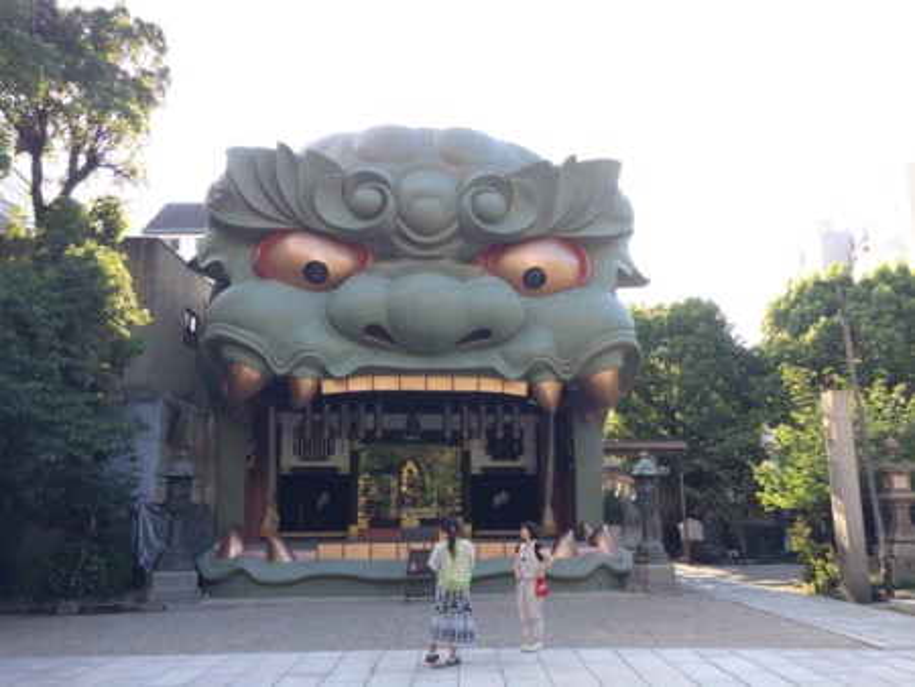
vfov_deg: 46.8
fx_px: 793
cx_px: 458
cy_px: 344
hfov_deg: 59.9
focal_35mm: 30
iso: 32
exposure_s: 1/263
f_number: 2.2
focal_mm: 4.12
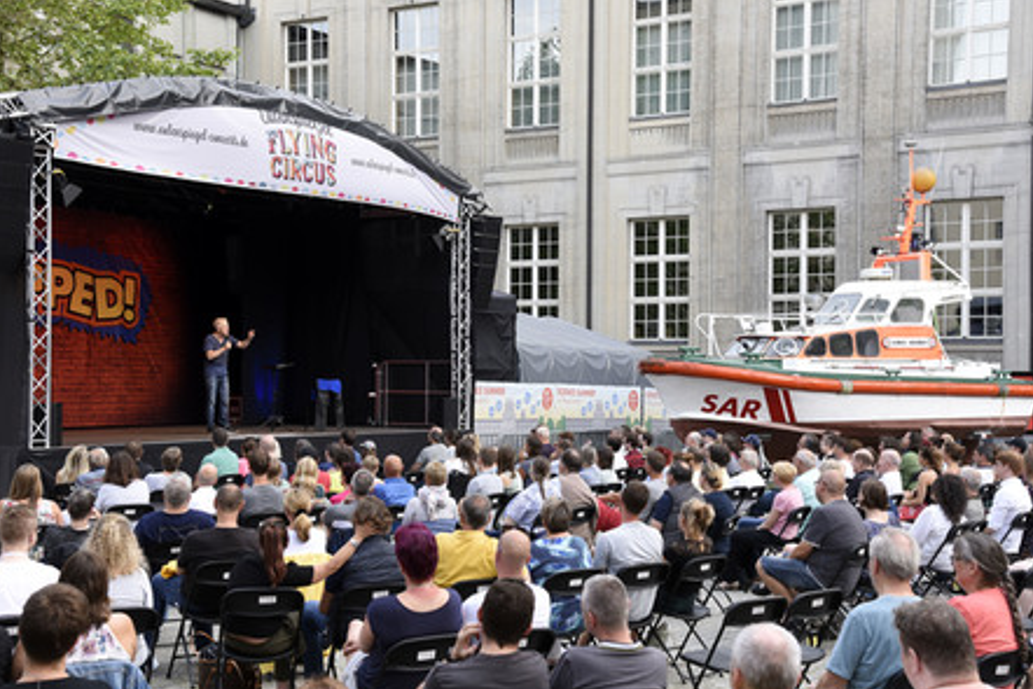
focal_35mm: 53
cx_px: 520
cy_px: 346
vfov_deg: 25.5
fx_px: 1521
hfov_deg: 37.5
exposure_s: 1/60
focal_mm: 52
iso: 500
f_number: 6.3
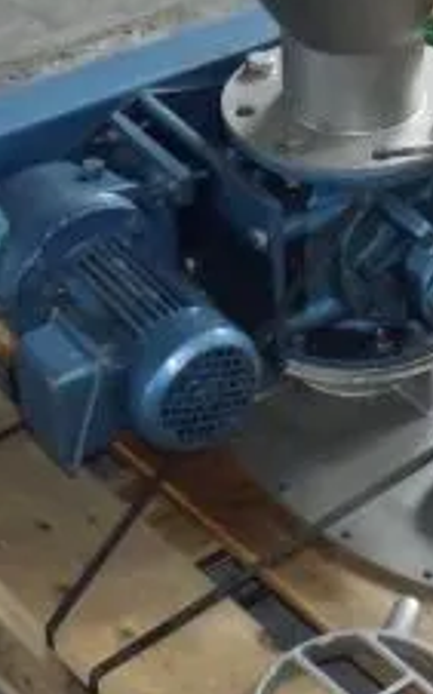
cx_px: 341
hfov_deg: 12.4
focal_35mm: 105
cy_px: 111
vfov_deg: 19.6
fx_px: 1985
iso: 1600
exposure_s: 1/40
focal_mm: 5
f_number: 3.5
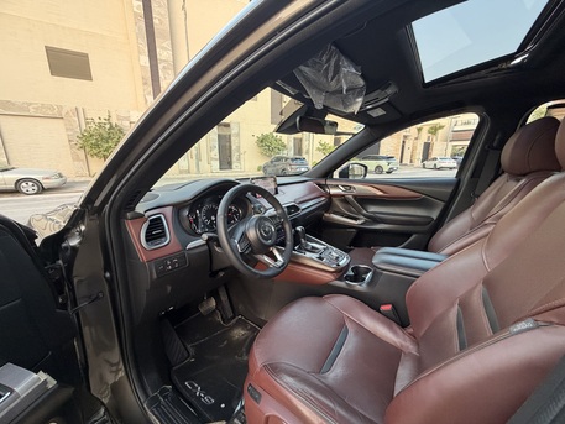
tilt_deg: -14.5
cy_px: 212
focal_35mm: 14
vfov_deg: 85.7
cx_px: 282
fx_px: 229
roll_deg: +0.4
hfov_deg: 102.0
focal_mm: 2.22
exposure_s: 1/88
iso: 320
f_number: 2.2
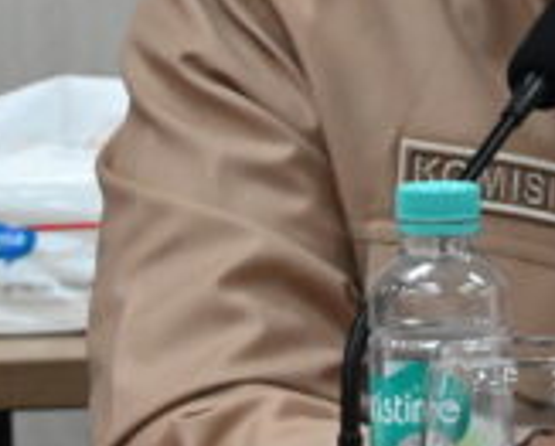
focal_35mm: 884
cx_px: 627
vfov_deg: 1.8
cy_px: -148
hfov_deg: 2.2
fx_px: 14547
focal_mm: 200
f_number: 11
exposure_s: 1/100
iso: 10000
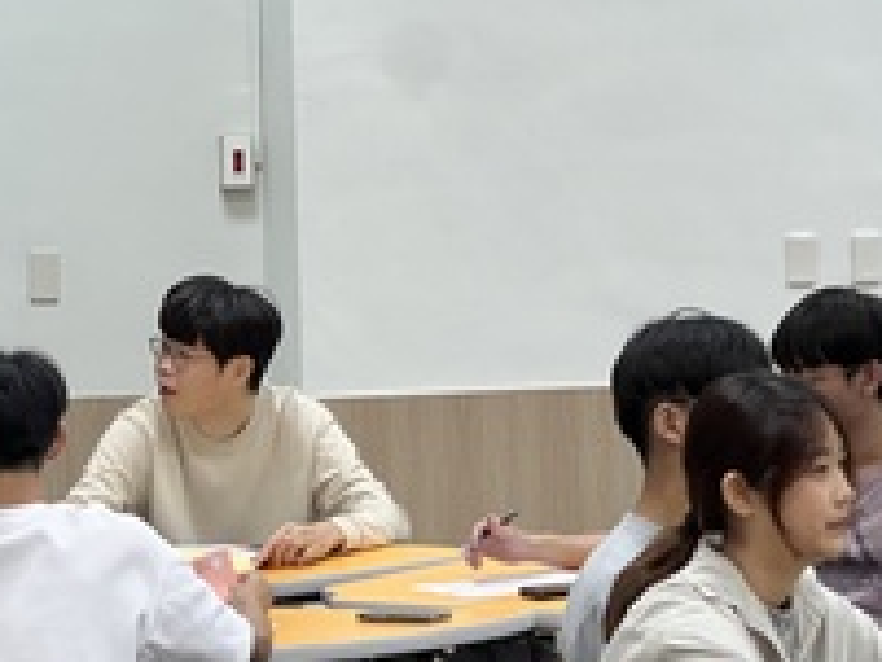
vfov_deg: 9.7
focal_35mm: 153
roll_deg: +1.4
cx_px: 522
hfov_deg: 12.9
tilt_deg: -3.1
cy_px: 338
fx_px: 3901
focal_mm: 9
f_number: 2.8
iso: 160
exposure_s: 1/60
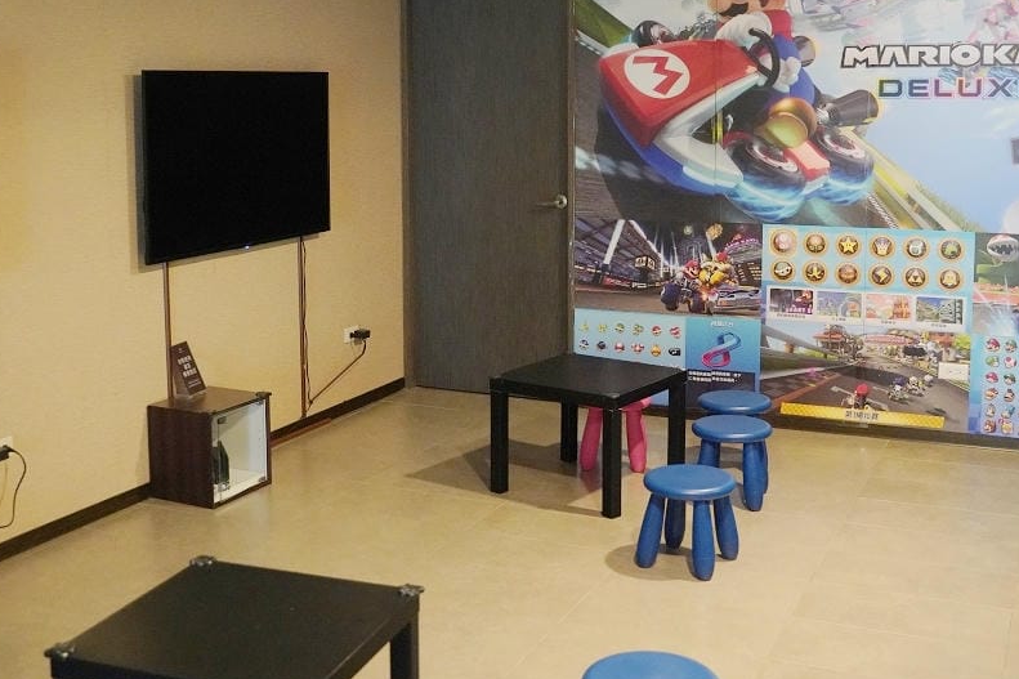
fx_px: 1245
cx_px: 486
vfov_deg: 30.2
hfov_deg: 44.5
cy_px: 201
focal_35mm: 44
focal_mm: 29
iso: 8000
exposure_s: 1/160
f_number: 2.8
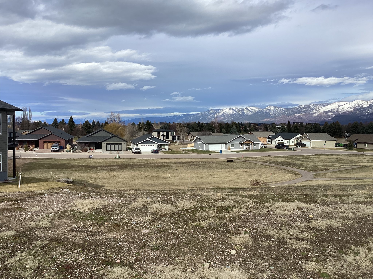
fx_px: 334
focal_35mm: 31
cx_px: 186
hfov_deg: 58.4
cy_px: 140
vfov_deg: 45.4
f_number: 2.4
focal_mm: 3.3
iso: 25
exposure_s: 1/1481
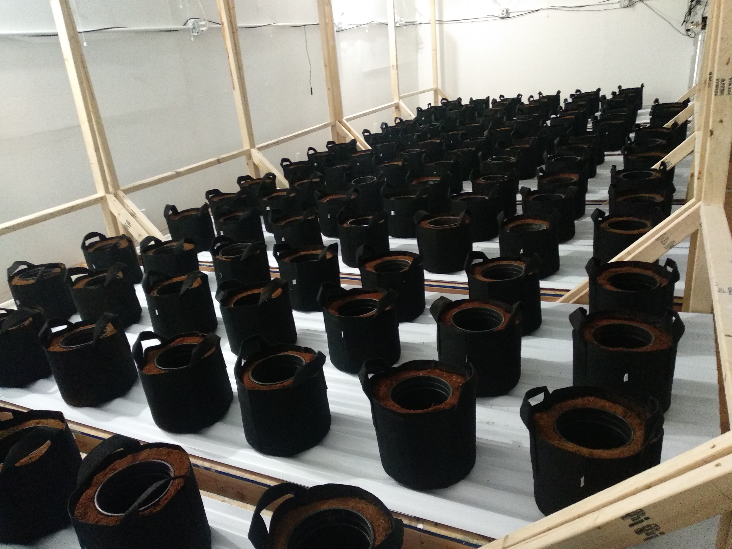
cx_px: 366
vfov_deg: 53.1
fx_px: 550
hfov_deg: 67.3
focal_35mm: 26
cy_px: 274
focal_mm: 3.81
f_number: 2.2
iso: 1000
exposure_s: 1/17
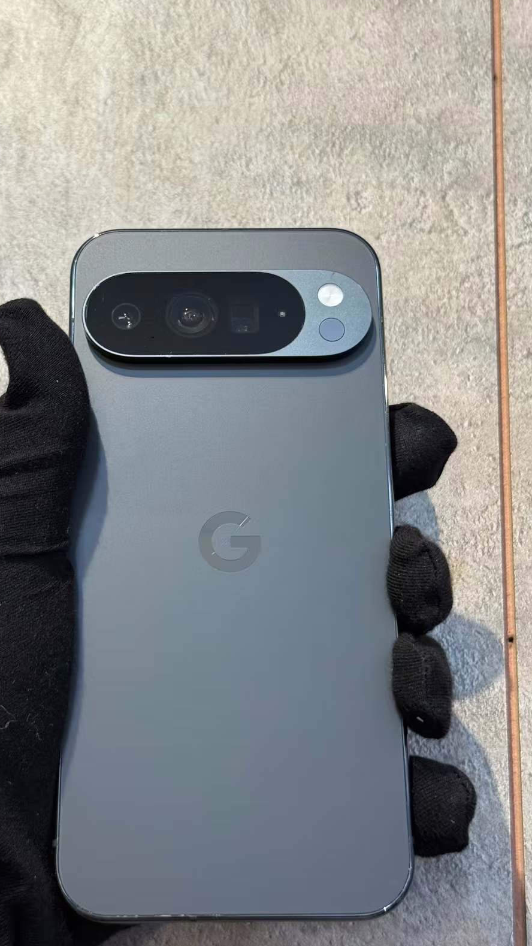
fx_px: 1329
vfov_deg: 39.2
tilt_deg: +19.5
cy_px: 470
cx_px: 226
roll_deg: -2.5
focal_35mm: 53
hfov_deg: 22.6
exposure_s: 1/50
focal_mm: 6.76
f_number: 1.78
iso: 100
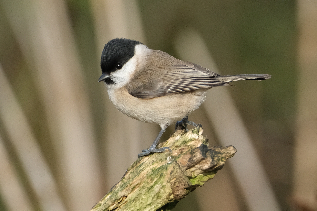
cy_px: 106
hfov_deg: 2.3
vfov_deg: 1.5
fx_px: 7924
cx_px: 158
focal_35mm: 900
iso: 2500
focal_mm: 600
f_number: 8
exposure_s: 1/1250
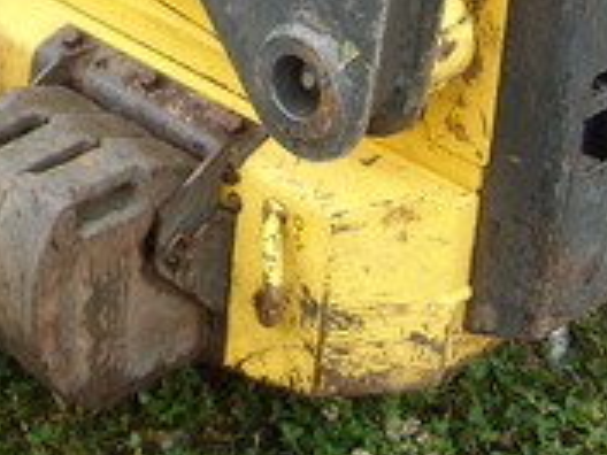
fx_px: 1894
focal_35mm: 108
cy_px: -214
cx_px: -24
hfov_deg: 17.7
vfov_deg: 13.0
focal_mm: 5.8
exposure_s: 1/201
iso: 50
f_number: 2.8
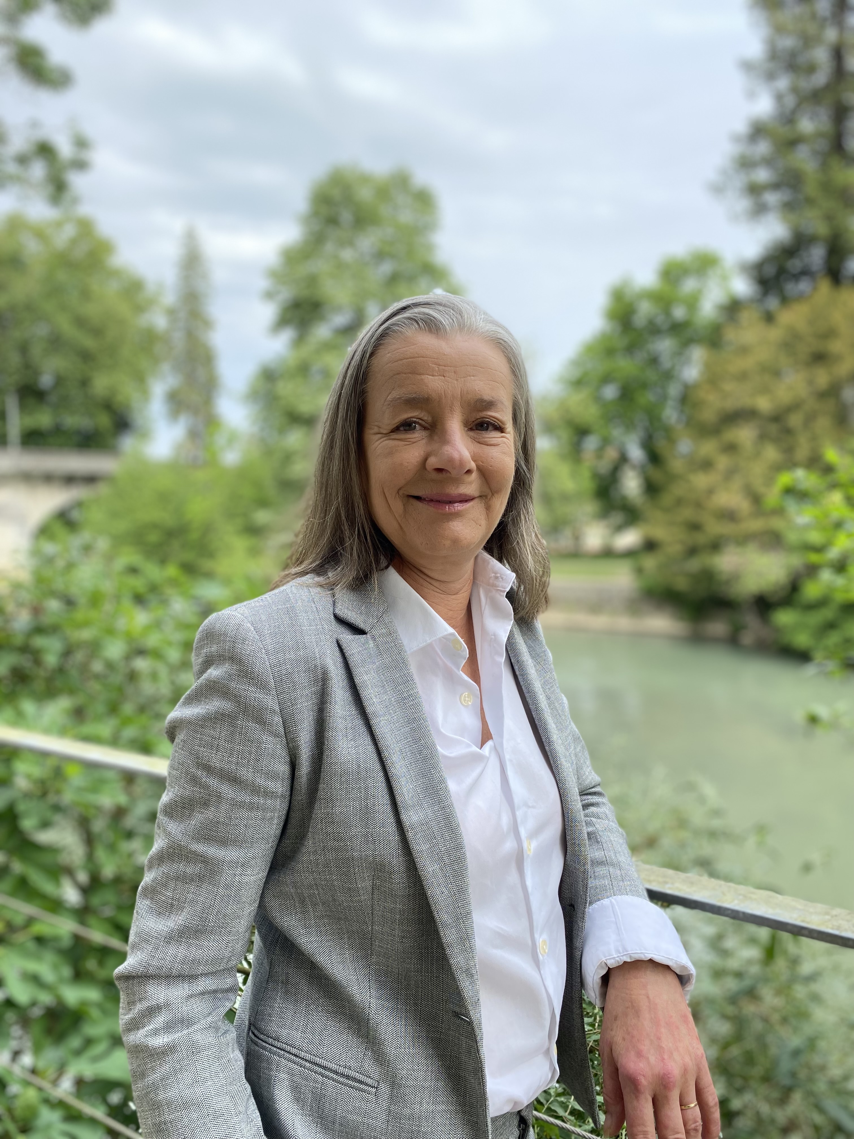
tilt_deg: -3.6
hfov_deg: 53.1
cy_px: 570
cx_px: 427
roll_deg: +1.1
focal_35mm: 26
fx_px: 855
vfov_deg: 67.3
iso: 32
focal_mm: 4.25
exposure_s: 1/678
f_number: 1.8
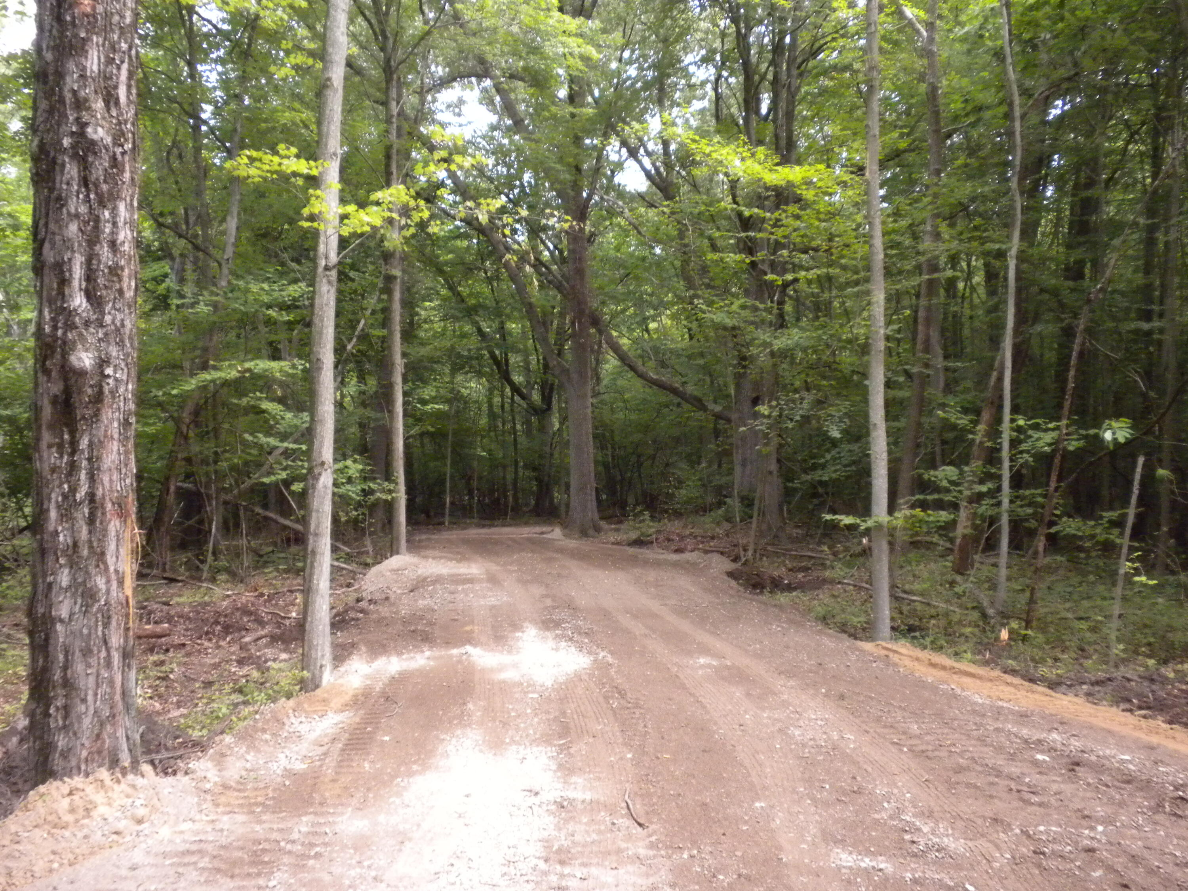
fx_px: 1270
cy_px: 446
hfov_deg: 50.1
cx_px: 594
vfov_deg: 38.7
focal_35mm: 37
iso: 400
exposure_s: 1/357
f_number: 3.5
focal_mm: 6.6
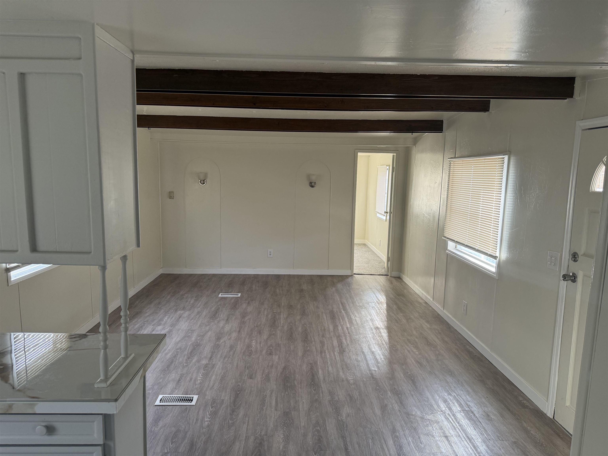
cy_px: 228
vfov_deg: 56.8
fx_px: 422
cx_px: 304
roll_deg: -2.6
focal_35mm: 24
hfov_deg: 71.6
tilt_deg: -7.5
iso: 160
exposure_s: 1/178
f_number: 1.78
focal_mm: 6.76
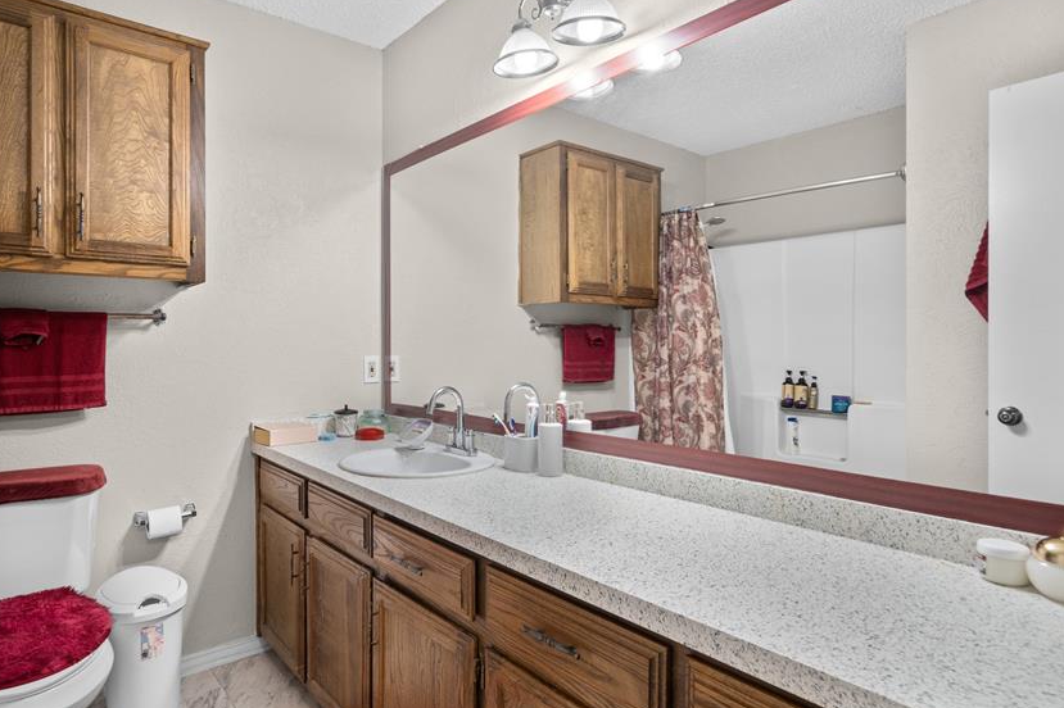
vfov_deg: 59.4
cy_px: 362
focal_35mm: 21
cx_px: 494
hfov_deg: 81.1
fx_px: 620
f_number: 7.1
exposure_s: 1
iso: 800
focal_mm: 17
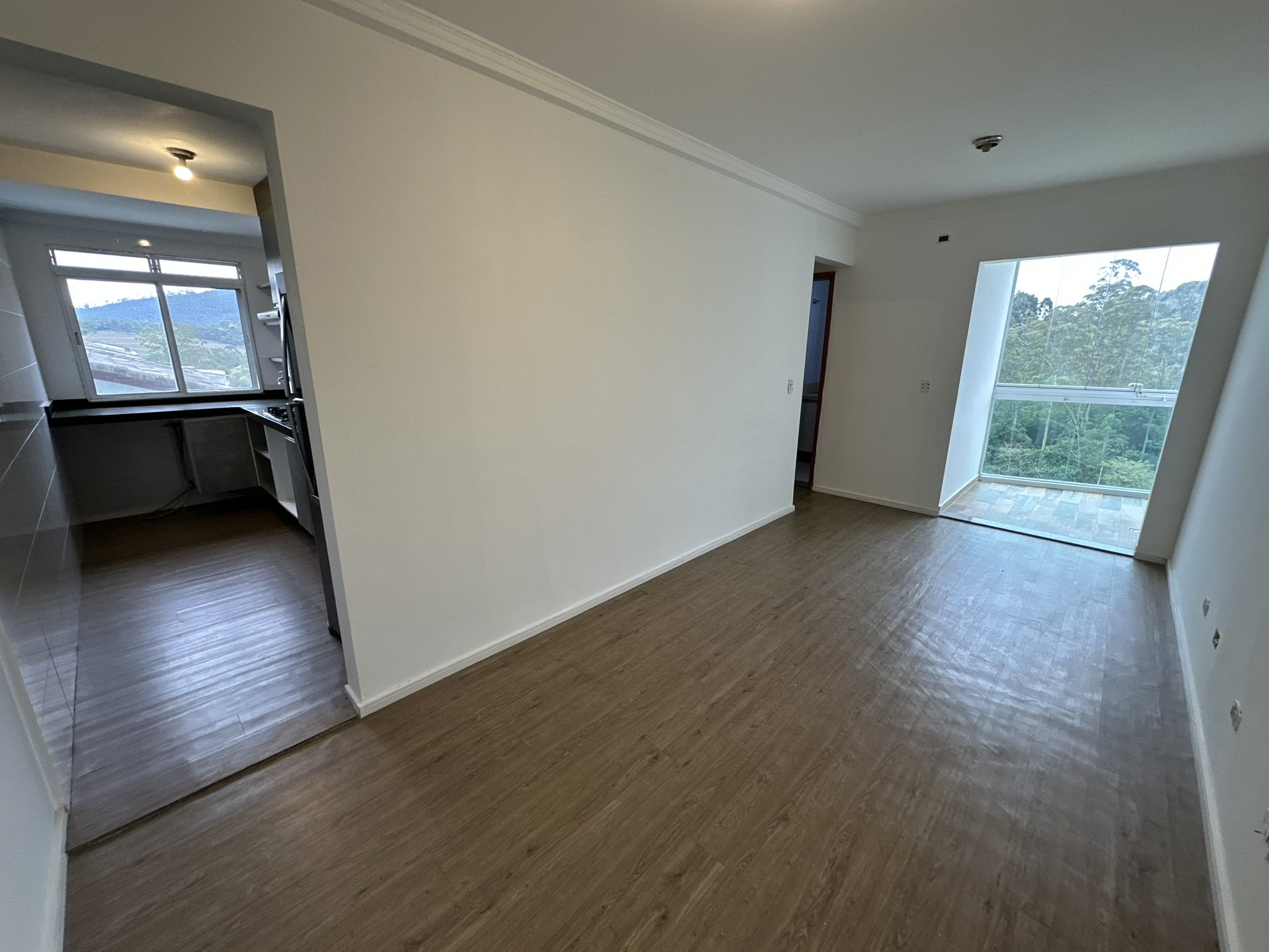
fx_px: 513
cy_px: 476
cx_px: 634
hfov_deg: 102.1
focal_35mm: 14
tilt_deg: -14.0
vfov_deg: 85.7
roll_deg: -0.8
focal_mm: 2.22
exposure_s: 1/120
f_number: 2.2
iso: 160
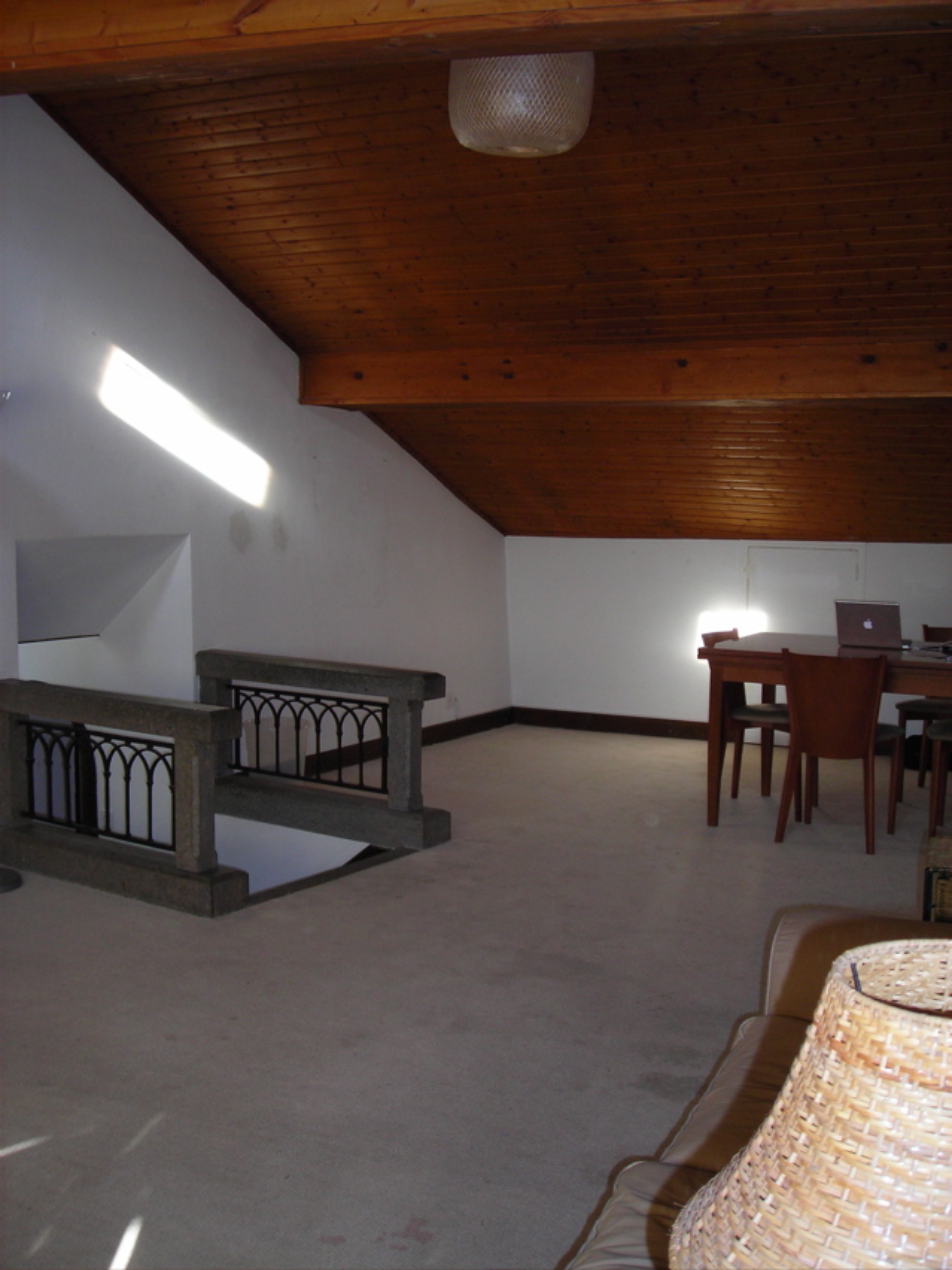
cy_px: 635
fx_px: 1393
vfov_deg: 49.0
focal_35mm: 38
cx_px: 476
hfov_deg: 37.7
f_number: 3.2
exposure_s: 1/60.1
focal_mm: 6.3
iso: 78
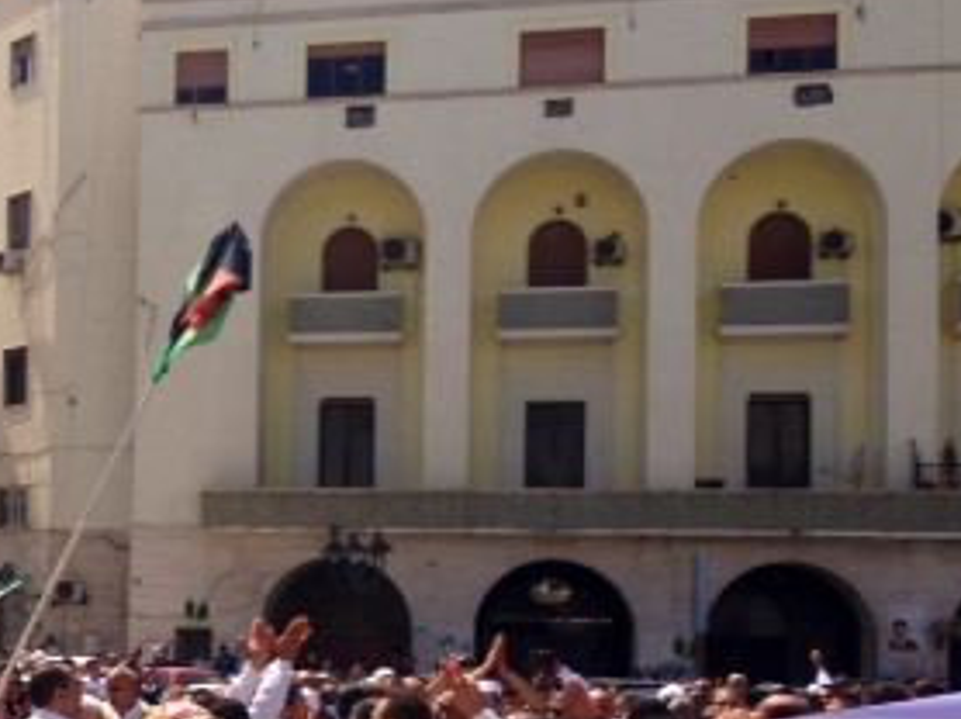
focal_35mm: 76
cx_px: -24
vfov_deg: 19.3
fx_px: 2108
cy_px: 512
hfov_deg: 24.4
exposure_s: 1/1748
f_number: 2.4
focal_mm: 4.13
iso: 50
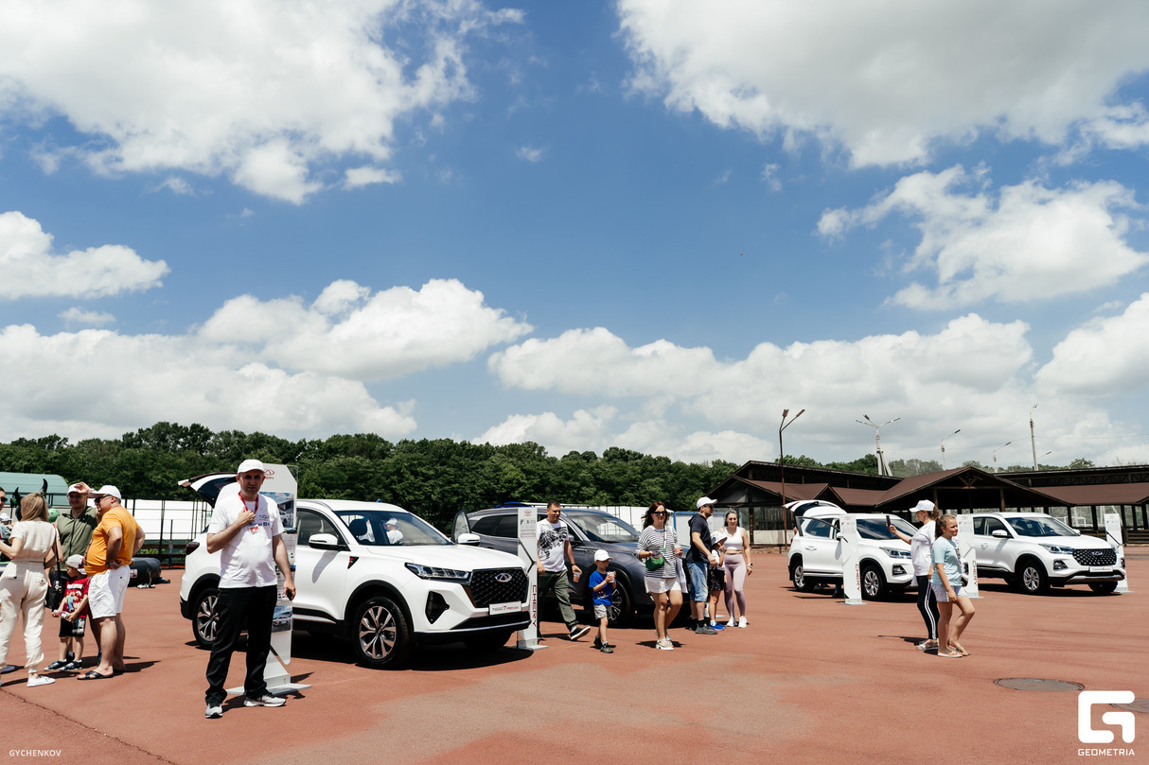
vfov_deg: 46.4
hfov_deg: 65.5
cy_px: 382
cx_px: 574
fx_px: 893
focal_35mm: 28
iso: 50
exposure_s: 1/500
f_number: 4
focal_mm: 28
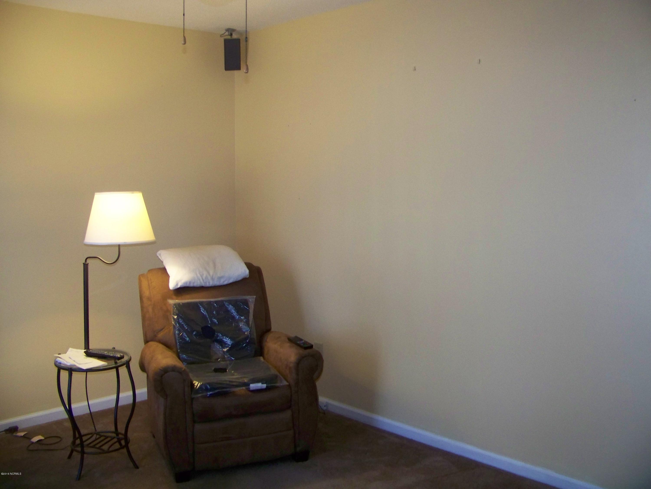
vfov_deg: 39.7
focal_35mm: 36
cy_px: 244
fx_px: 677
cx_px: 326
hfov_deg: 51.4
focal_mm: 5.85
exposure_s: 1/30
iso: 200
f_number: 2.8
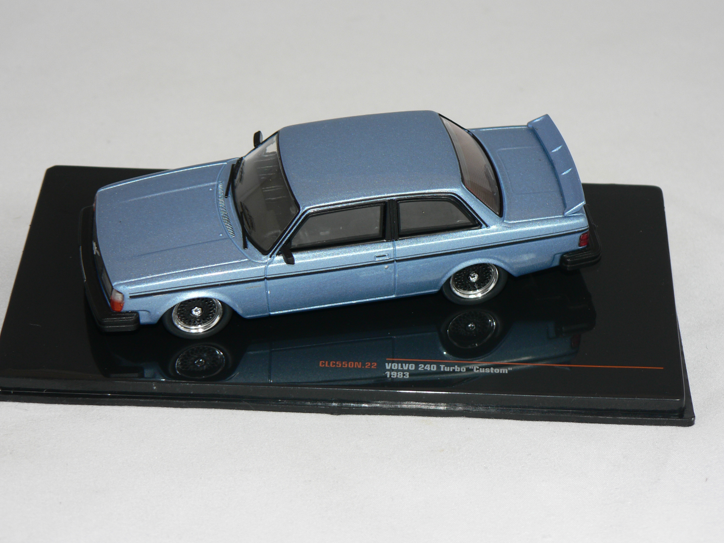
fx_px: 2238
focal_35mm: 107
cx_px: 360
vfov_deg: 13.8
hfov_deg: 18.4
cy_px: 268
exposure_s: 1/60
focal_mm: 17.3
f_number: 3.2
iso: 80
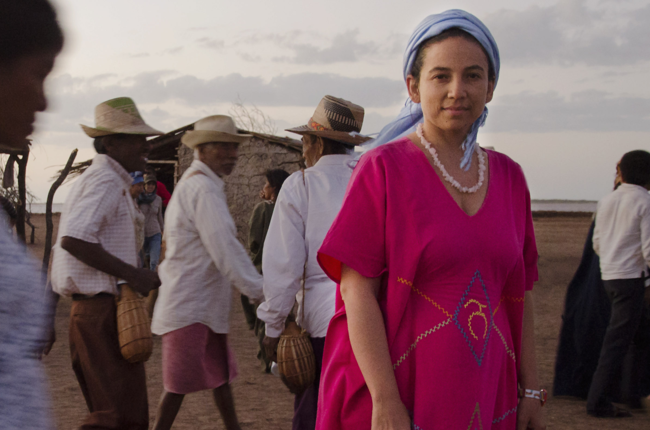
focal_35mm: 74
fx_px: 1333
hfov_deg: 27.1
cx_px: 176
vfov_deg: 18.3
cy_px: 260
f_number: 3.8
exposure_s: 1/40
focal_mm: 24
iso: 1000
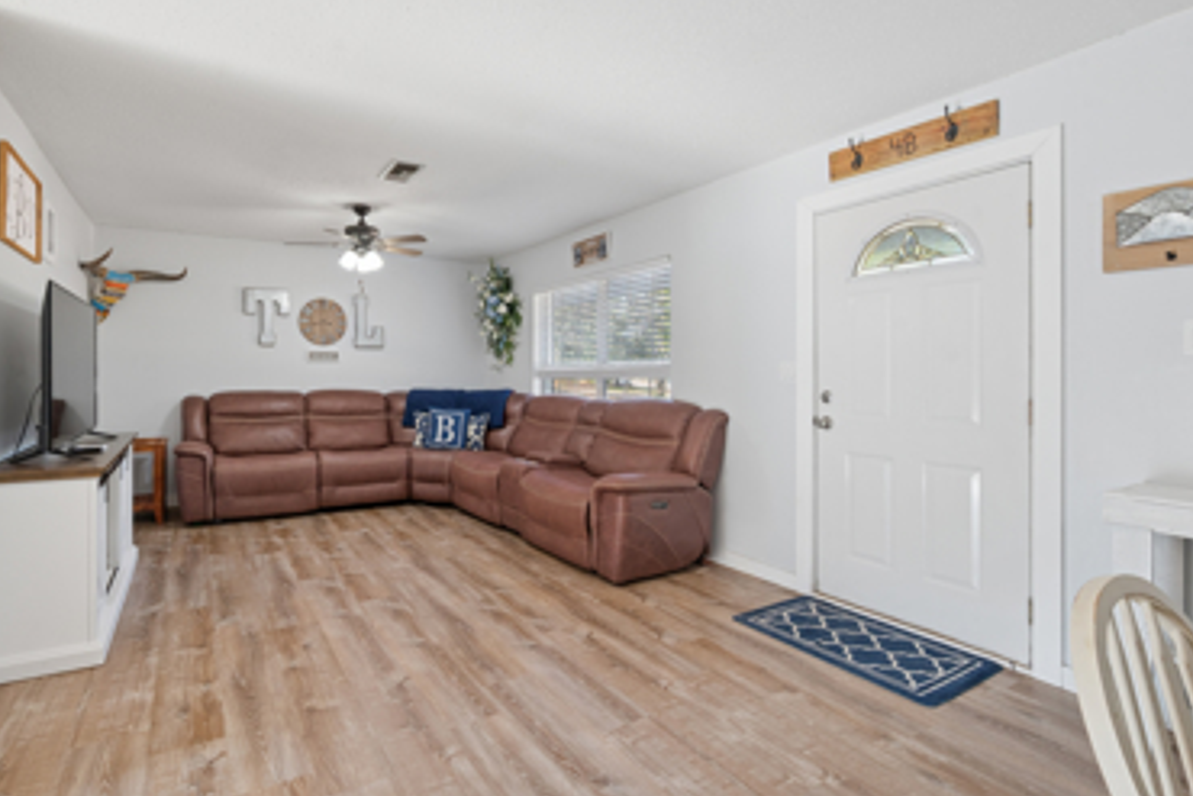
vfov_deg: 70.5
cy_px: 396
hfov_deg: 92.4
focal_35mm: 17
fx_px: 564
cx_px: 495
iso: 400
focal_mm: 14
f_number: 9
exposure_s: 1/20
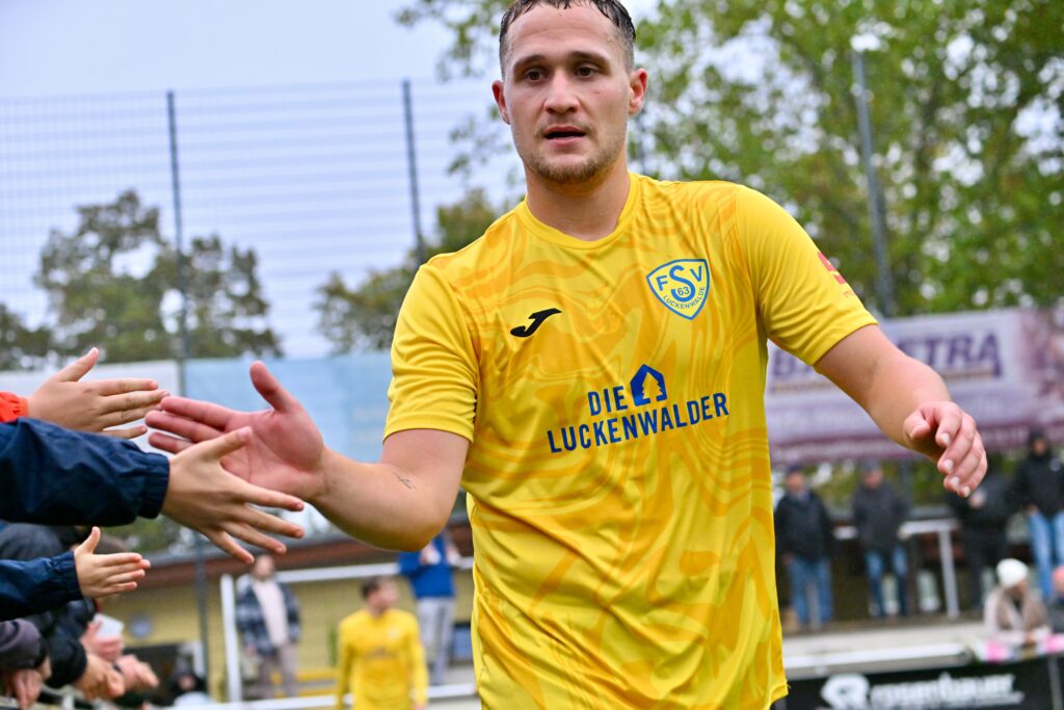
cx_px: 532
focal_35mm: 80
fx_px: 2365
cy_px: 355
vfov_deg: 17.1
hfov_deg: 25.4
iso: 3200
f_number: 4.5
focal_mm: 80
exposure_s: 1/1600
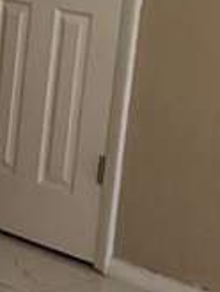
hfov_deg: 8.7
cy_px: 76
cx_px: -300
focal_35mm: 155
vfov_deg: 12.7
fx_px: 1312
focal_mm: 6.76
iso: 500
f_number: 1.78
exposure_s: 1/60
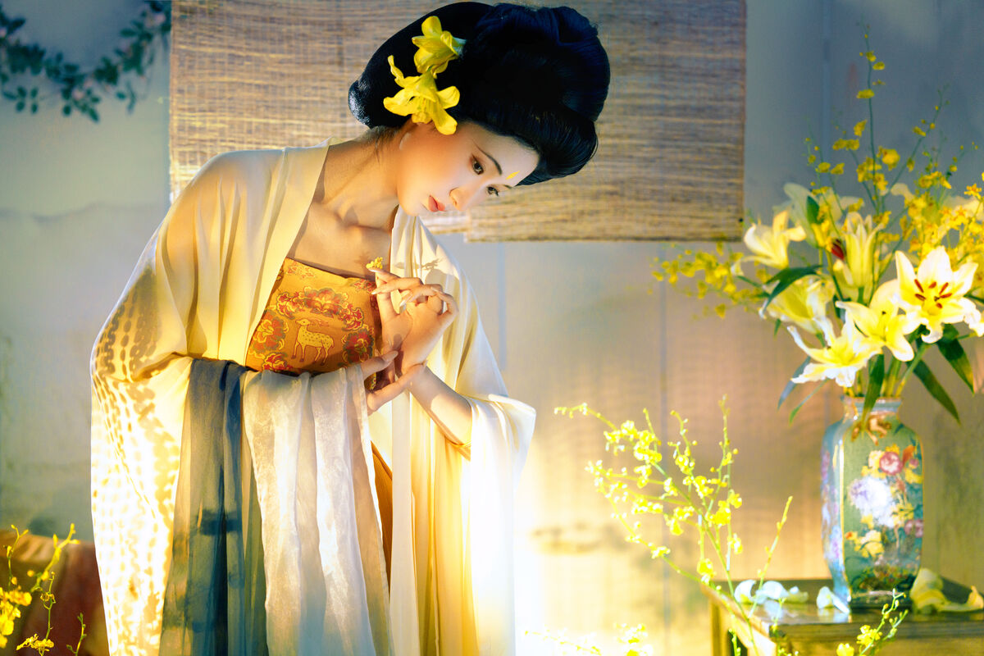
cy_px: 328
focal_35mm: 70
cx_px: 492
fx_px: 1913
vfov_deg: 19.5
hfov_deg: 28.8
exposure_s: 1/250
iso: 2000
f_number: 2.8
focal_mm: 70
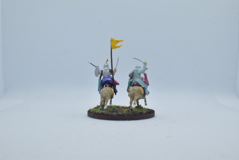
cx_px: 120
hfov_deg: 47.9
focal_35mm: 40
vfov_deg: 33.0
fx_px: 269
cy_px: 80
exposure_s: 1/60
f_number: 25
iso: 800
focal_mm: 27
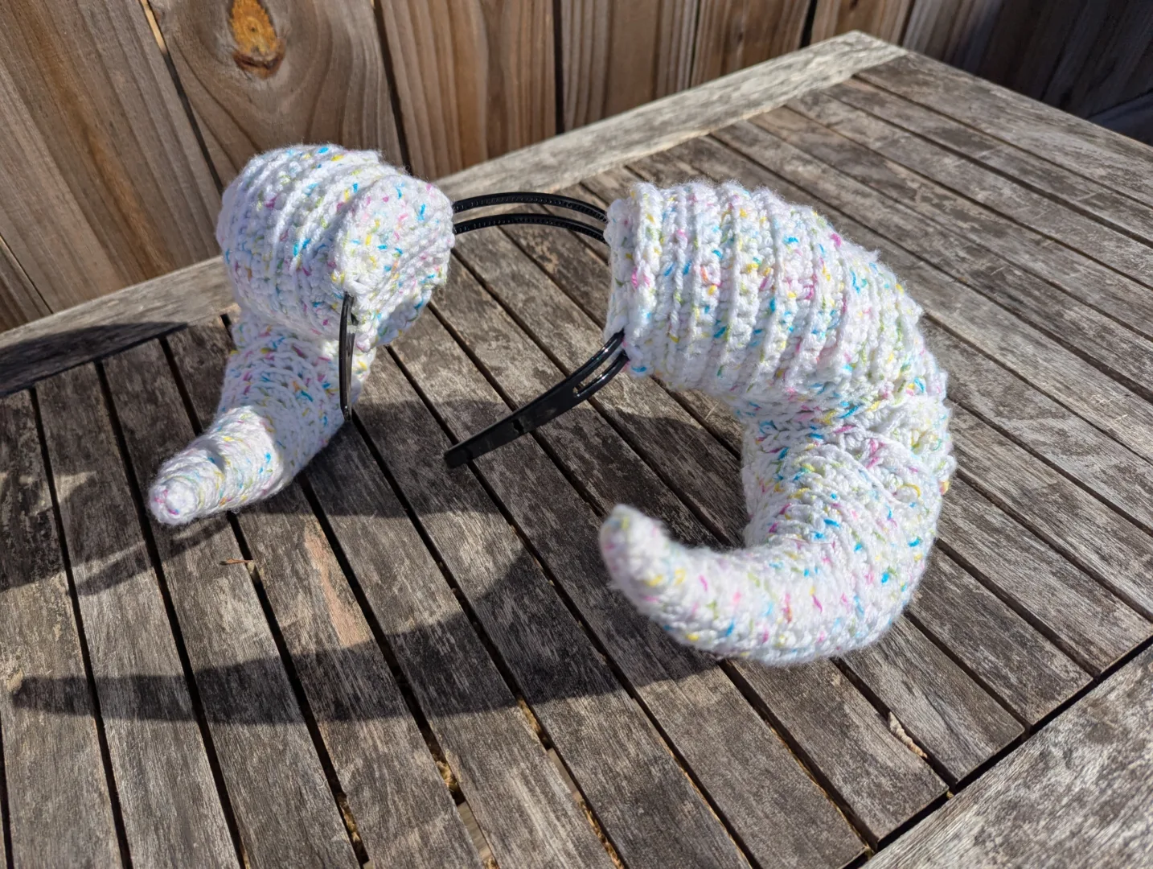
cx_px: 576
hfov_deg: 71.5
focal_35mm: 24
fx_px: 801
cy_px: 434
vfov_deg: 56.9
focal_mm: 6.81
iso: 44
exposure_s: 1/4049
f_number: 1.85
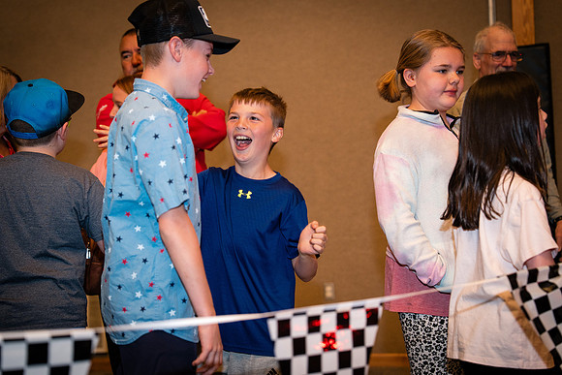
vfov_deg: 20.9
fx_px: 1015
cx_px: 281
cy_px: 188
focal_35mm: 65
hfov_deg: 31.0
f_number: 3.2
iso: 1000
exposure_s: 1/250
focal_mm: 65
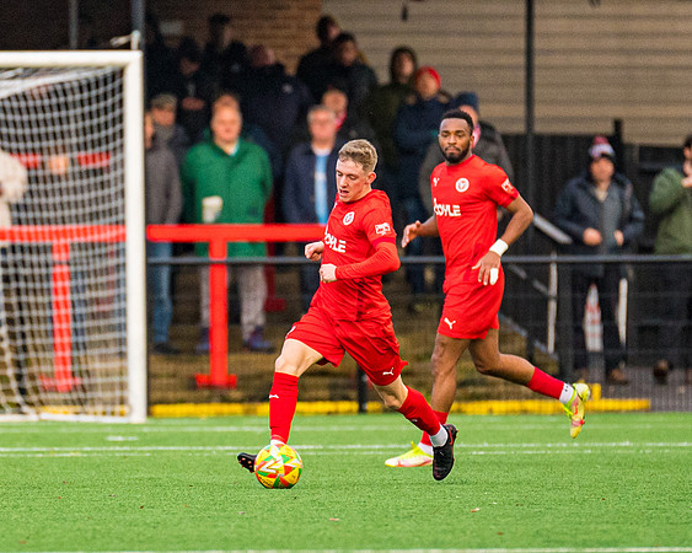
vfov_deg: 2.0
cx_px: 191
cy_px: 261
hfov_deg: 2.5
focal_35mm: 788
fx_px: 16139
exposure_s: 1/1600
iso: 1600
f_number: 2.8
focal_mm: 270
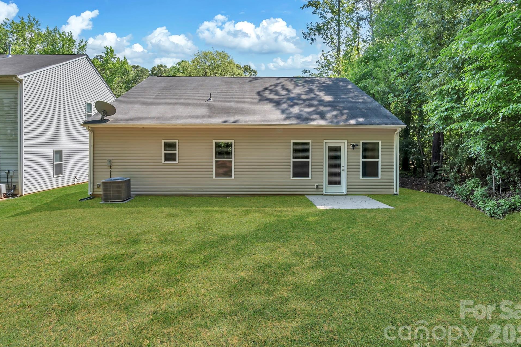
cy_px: 169
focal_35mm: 18
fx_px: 254
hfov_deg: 91.5
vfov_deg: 68.8
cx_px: 270
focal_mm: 11
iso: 100
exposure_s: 1/50
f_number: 8
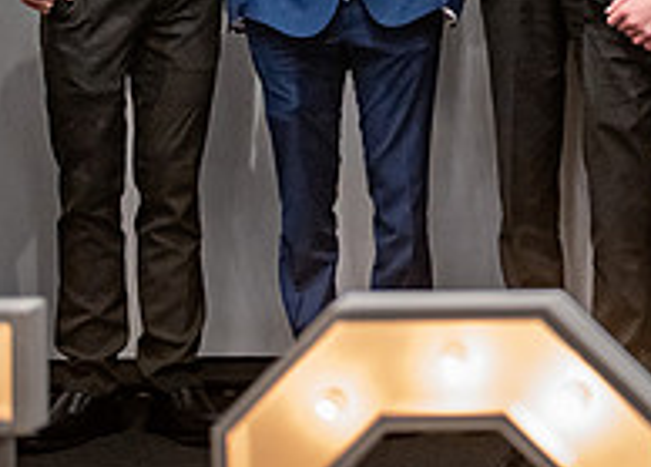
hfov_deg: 12.0
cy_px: -90
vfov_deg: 8.8
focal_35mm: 161
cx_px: 916
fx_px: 2980
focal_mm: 50
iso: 1600
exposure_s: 1/320
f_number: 1.2
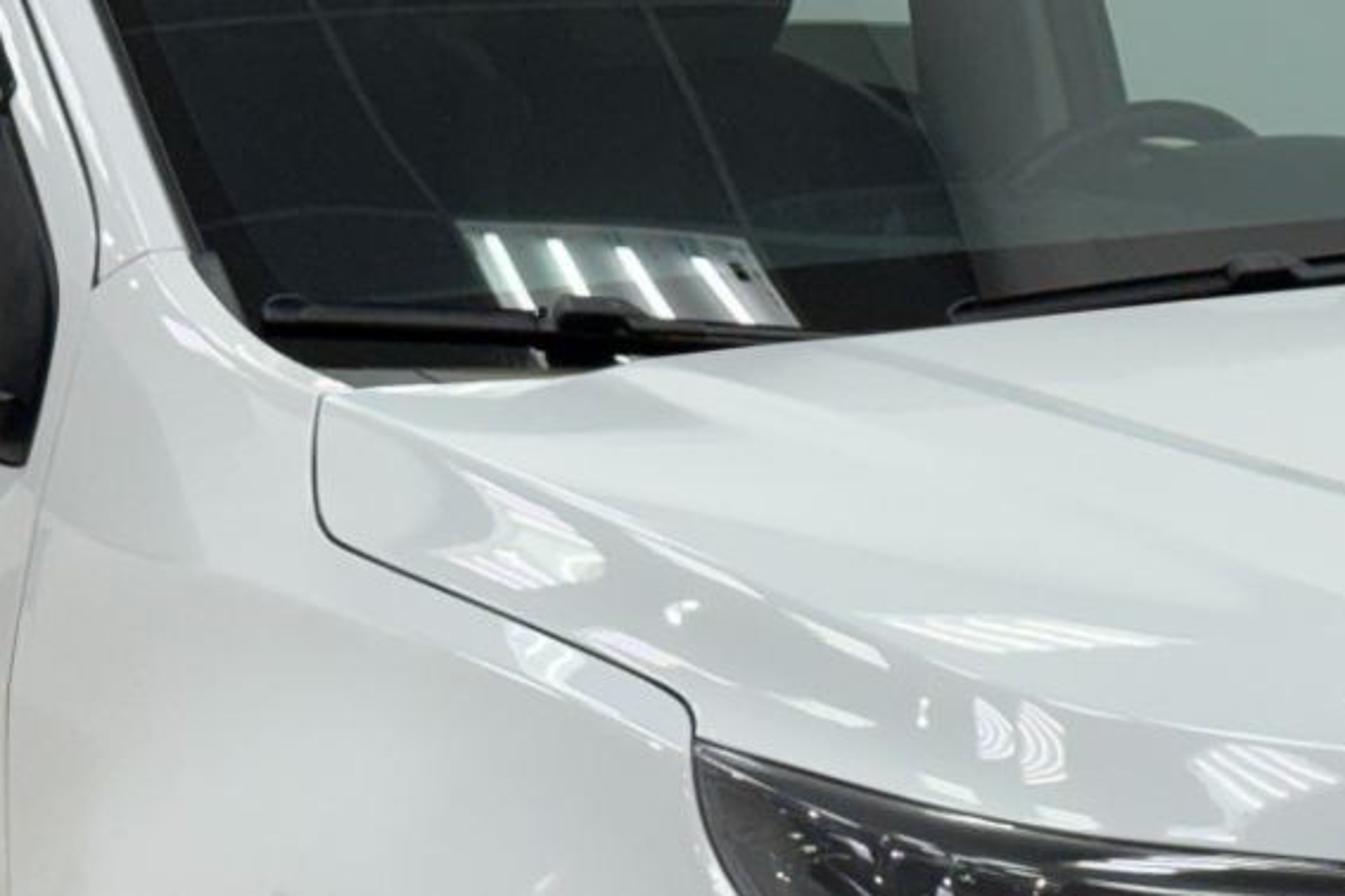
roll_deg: +1.8
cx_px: 868
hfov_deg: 12.1
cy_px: 872
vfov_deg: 8.1
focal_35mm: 169
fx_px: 6314
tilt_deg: -10.1
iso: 64
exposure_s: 1/120
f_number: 1.78
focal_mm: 6.76
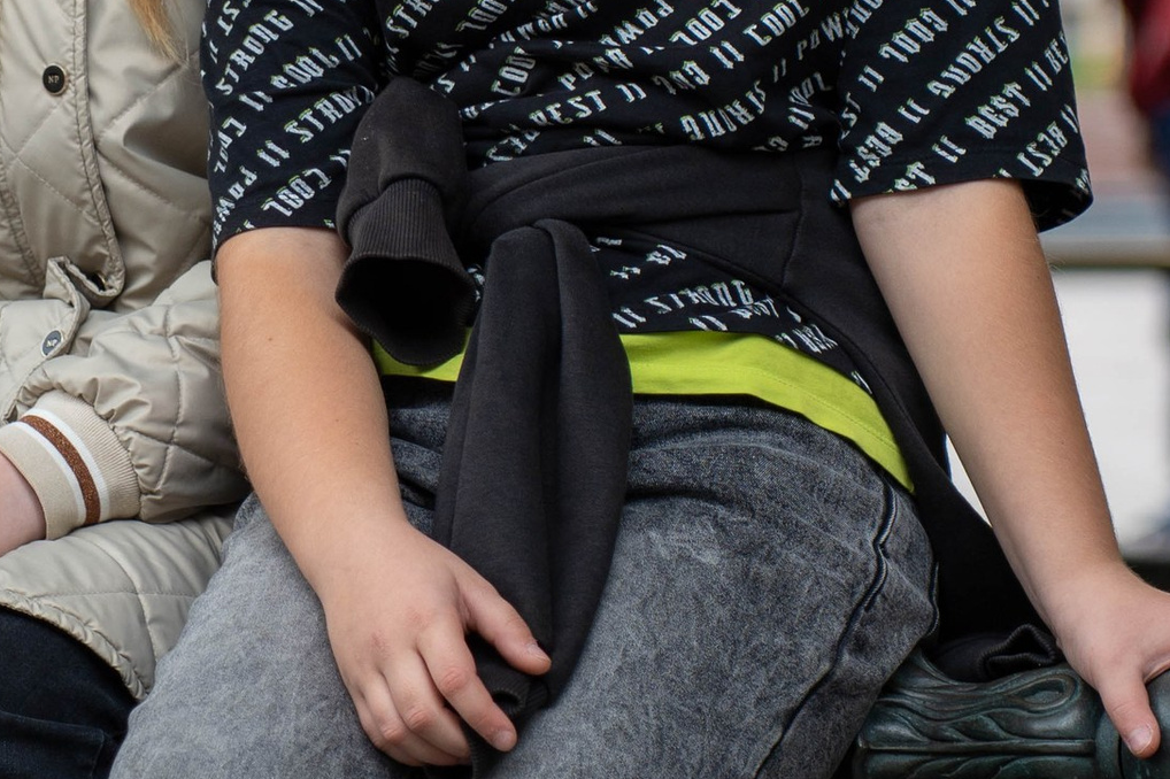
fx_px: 9194
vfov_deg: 4.9
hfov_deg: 7.3
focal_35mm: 283
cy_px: 178
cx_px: 357
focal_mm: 75
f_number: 2.8
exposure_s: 1/200
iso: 125
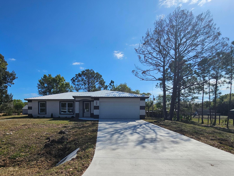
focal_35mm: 18
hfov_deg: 86.7
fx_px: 122
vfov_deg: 69.1
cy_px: 120
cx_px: 94
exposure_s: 1/4579
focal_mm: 2.2
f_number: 2.2
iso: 50
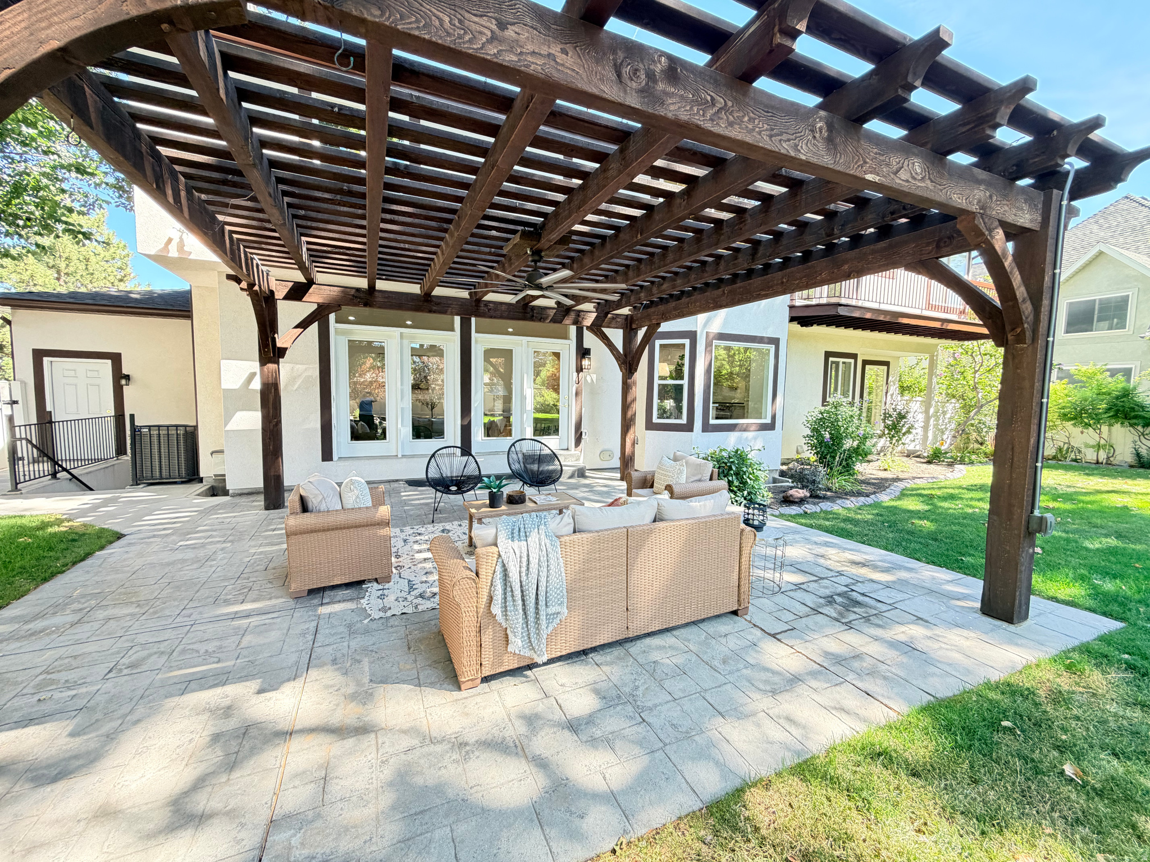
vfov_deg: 85.7
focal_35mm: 14
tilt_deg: -5.6
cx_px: 575
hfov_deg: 102.1
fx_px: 465
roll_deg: -0.8
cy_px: 431
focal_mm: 2.22
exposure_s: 1/121
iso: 200
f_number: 2.2
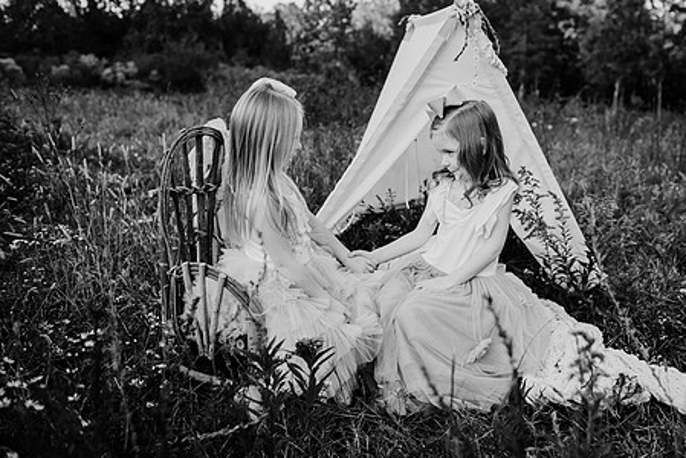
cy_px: 193
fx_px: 591
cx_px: 393
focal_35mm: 31
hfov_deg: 60.0
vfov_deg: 42.3
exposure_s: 1/800
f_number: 2.5
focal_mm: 24
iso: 250
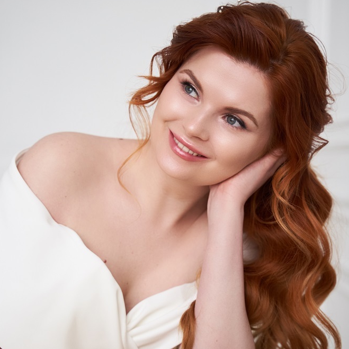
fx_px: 1015
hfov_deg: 19.5
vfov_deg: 19.5
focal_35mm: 89
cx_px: 174
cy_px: 206
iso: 1000
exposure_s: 1/320
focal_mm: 69
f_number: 2.8
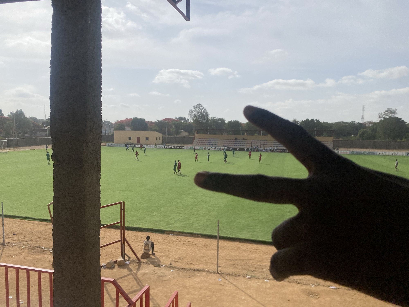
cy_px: 154
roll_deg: -0.5
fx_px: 307
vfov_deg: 53.1
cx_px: 204
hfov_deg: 67.3
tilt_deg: -5.1
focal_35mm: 26
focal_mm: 4.25
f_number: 1.8
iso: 32
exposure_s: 1/7194
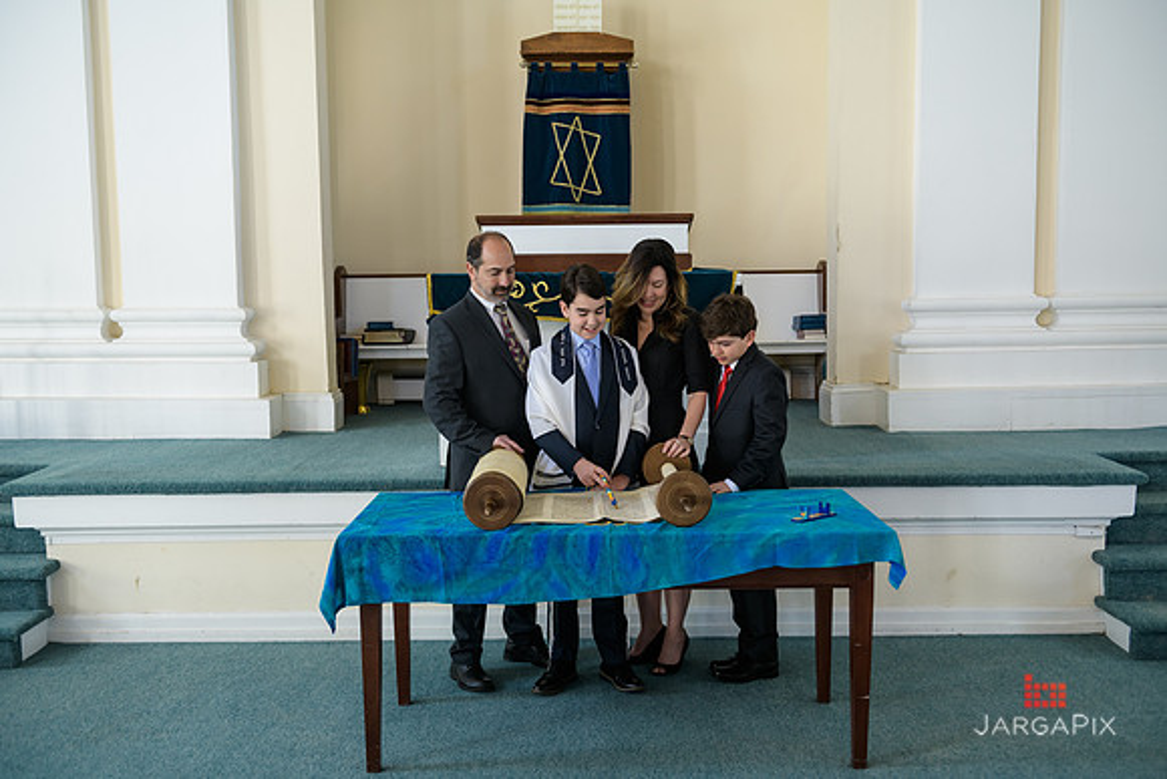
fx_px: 1167
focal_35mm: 36
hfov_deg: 53.1
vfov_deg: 36.9
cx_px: 584
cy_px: 390
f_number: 3.2
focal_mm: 36
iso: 400
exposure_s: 1/125
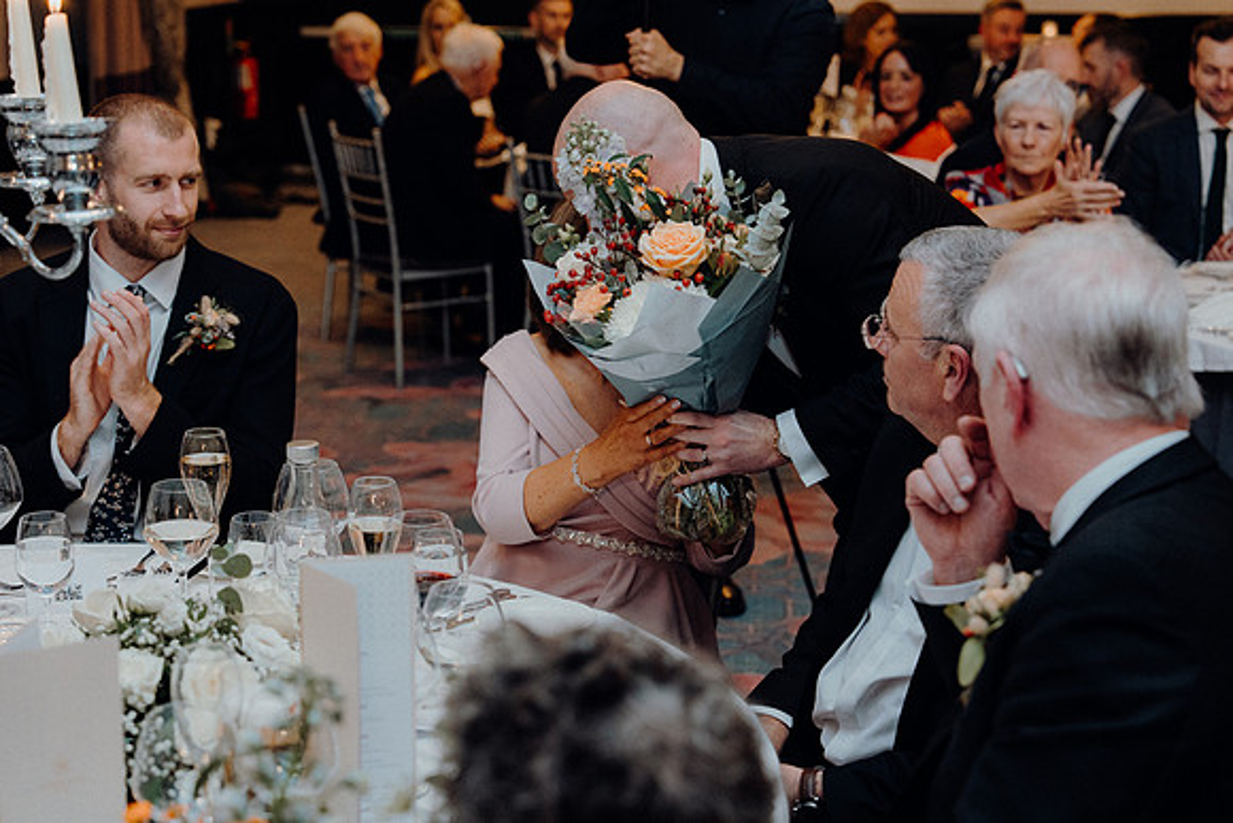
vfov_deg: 20.6
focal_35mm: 66
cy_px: 412
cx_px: 616
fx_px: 2261
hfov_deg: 30.5
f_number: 3.5
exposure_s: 1/160
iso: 2500
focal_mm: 66
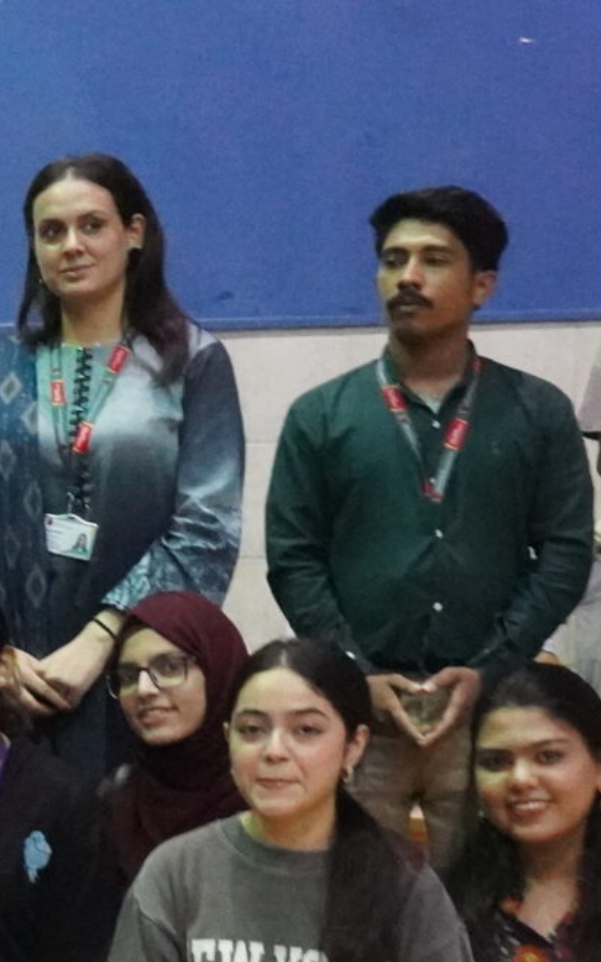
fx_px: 3120
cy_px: 770
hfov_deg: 10.0
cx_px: -718
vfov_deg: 17.4
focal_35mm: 119
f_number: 9
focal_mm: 30
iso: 25600
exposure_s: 1/40
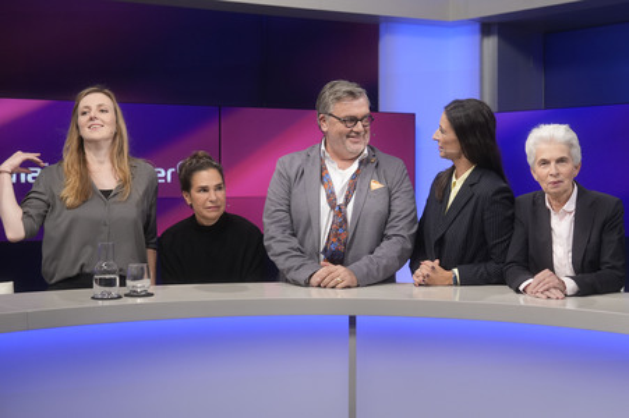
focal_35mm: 45
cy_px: 209
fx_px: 786
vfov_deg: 29.8
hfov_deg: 43.6
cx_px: 314
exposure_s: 1/250
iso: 640
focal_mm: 30
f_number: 2.2
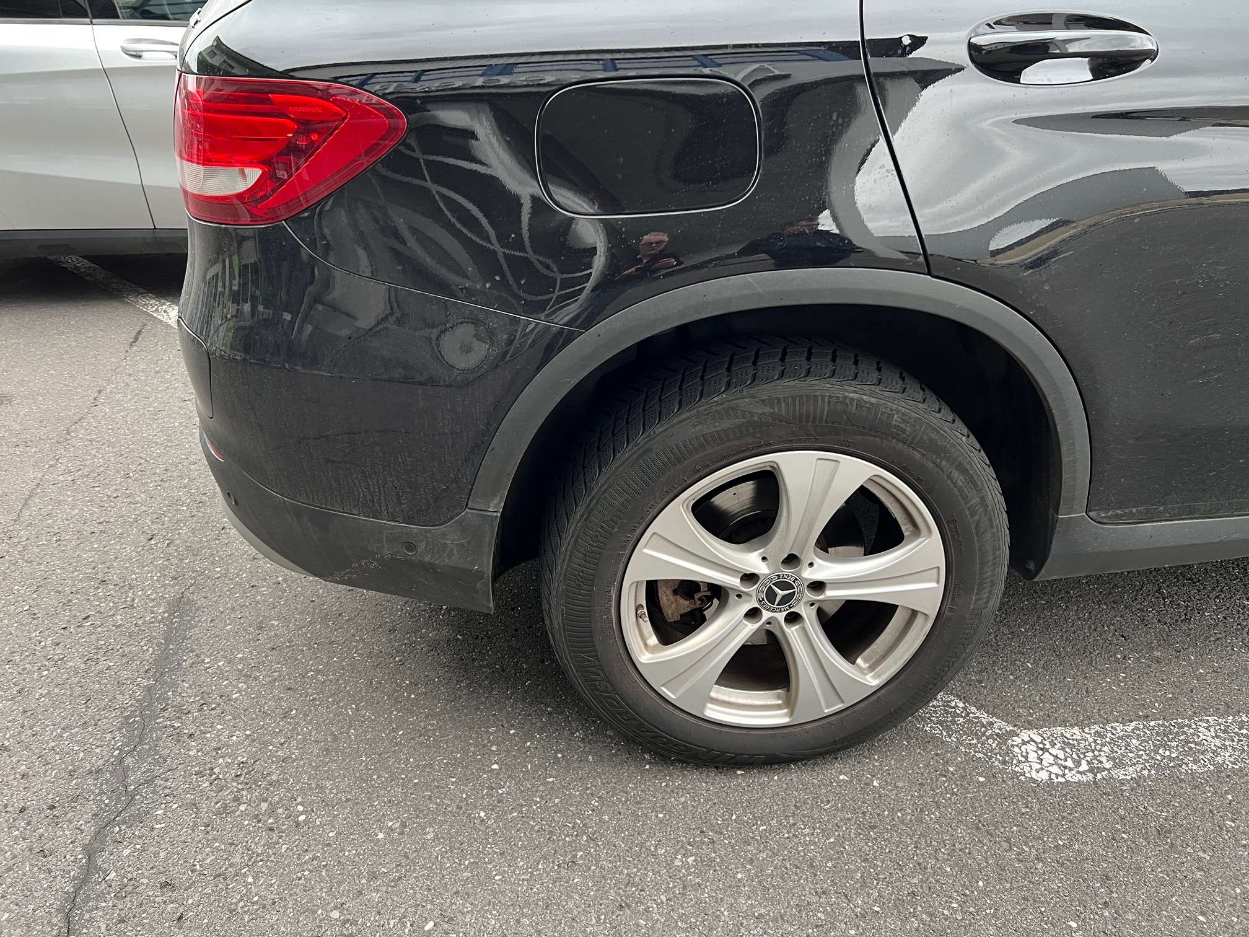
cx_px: 624
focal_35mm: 26
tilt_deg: -30.1
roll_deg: +3.2
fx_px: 938
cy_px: 468
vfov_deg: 53.1
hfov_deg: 67.3
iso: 125
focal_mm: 5.7
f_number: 1.5
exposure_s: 1/86
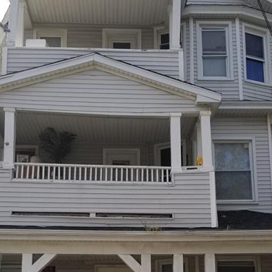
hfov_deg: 36.0
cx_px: 148
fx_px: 418
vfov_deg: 35.0
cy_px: 216
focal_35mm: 47
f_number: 1.7
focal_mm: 4.3
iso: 50
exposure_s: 1/1855
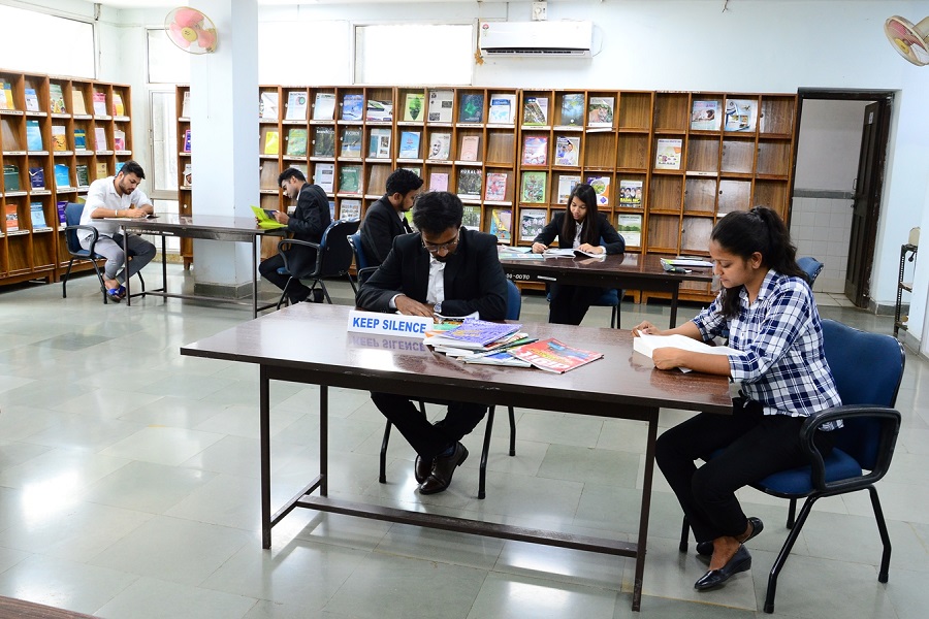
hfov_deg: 59.5
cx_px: 464
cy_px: 310
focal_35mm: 32
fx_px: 813
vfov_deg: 41.7
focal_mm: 21
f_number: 11
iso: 800
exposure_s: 1/10
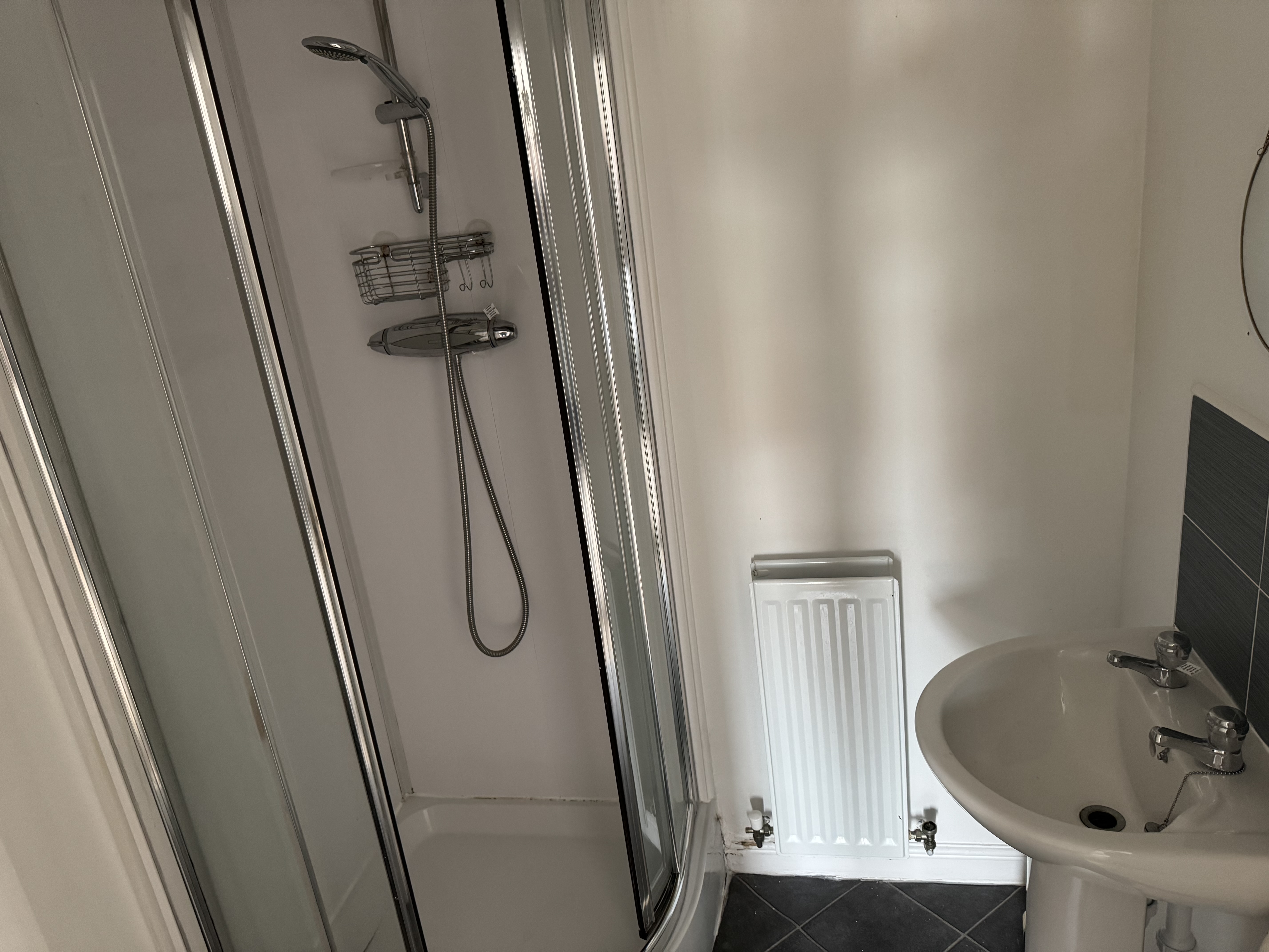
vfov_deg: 56.8
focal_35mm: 24
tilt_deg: -18.4
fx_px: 880
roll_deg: +7.9
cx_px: 634
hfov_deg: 71.6
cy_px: 476
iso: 640
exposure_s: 1/60
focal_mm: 6.76
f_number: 1.78
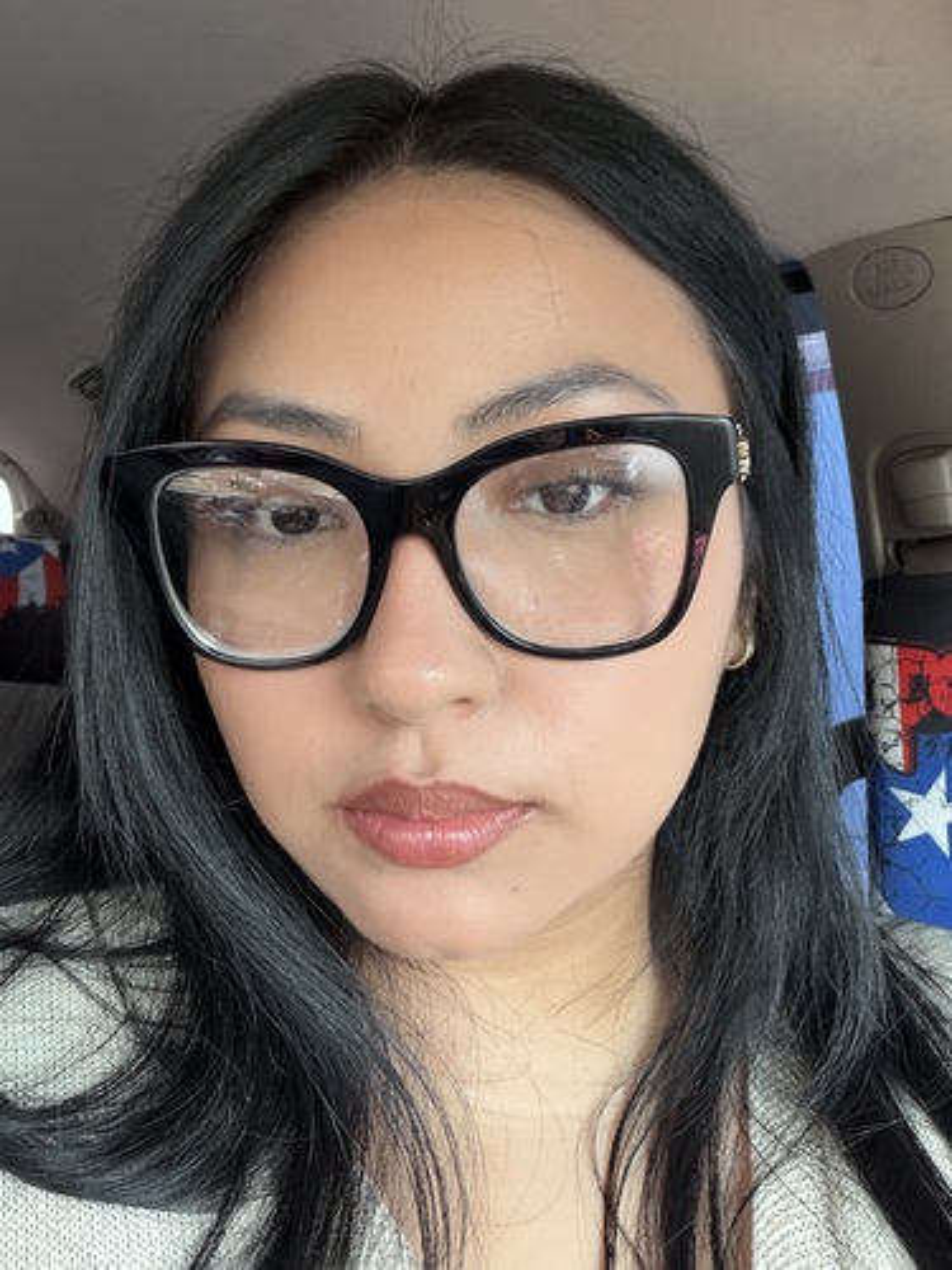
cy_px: 635
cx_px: 476
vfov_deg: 60.0
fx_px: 1100
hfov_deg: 46.8
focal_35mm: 30
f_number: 1.9
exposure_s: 1/62
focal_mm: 2.71
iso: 80
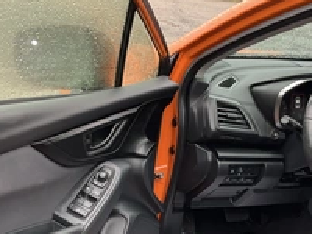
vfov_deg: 24.4
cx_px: 167
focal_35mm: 58
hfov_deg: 33.2
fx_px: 523
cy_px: 215
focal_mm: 3
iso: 50
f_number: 1.8
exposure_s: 1/122
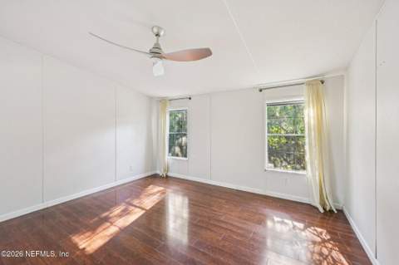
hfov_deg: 104.3
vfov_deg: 81.1
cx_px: 200
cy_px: 132
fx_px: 155
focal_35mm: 14
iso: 400
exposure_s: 1/6
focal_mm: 14
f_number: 8
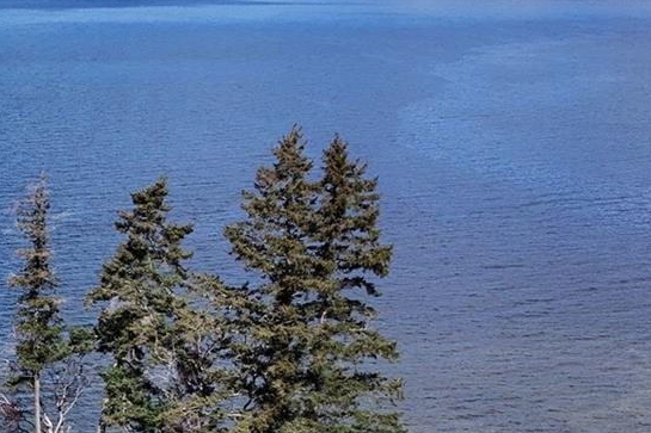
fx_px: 1591
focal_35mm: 88
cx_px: -156
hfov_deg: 21.3
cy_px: 231
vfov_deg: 15.5
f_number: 1.8
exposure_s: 1/3200
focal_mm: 20
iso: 100
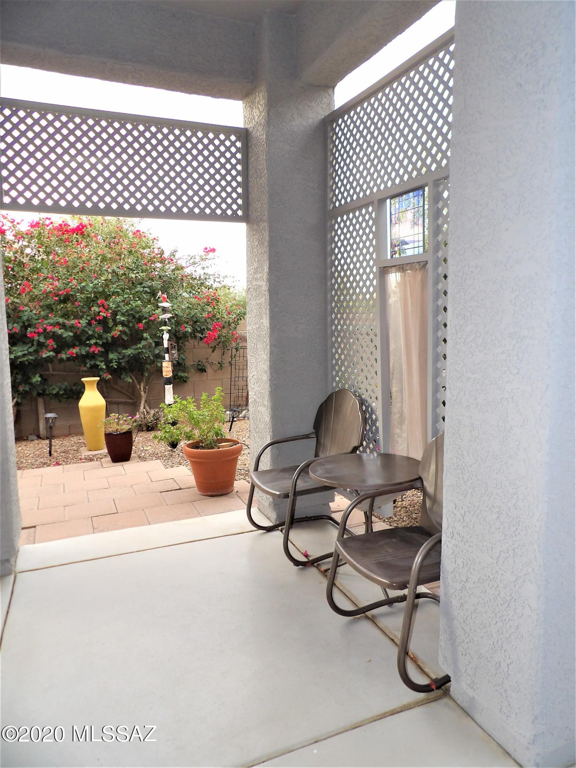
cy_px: 384
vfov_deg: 71.6
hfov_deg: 56.8
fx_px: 532
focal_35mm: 24
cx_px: 288
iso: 100
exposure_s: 1/168
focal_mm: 4.3
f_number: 2.8
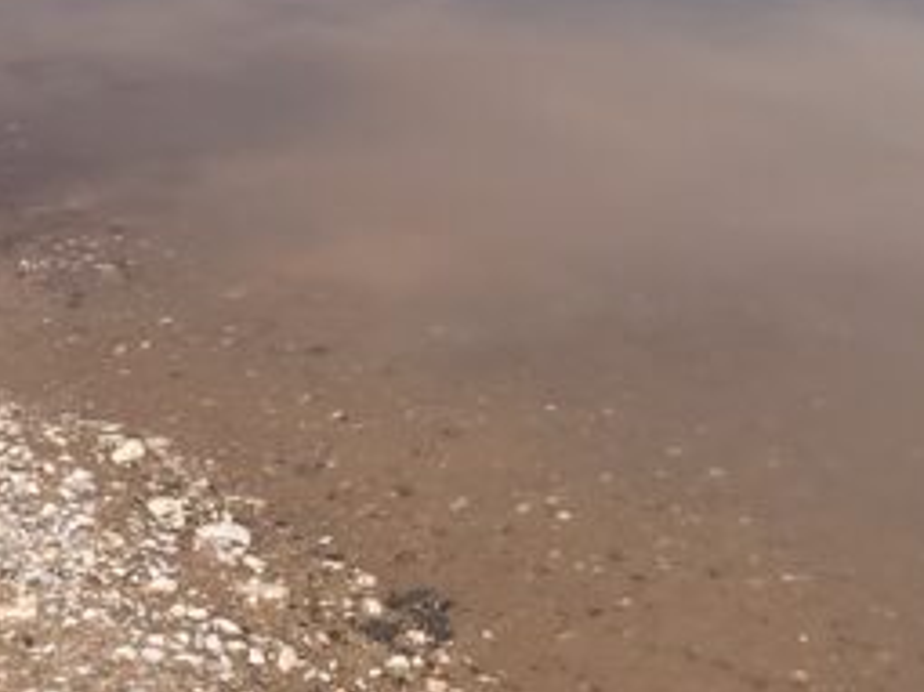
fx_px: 2481
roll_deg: -1.1
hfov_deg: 21.0
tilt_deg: -21.9
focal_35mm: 93
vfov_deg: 15.8
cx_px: 594
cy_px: 141
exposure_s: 1/3049
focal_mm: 5.1
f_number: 1.6
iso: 50
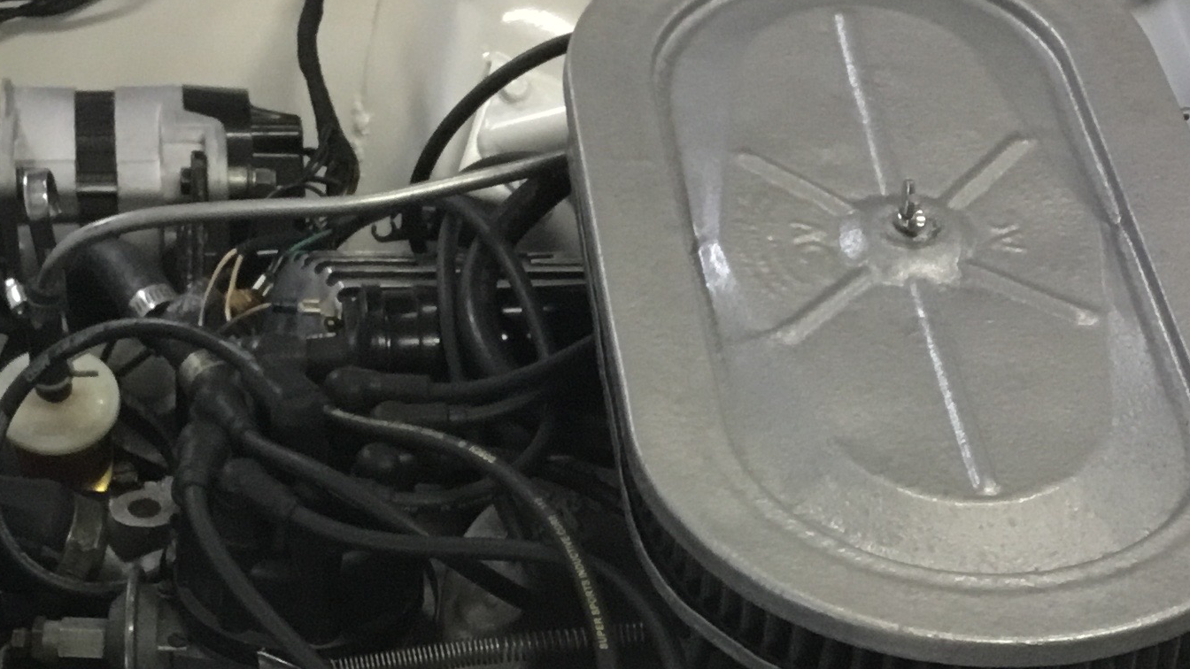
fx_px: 2587
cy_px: 704
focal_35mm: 82
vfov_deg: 14.5
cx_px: 399
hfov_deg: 25.8
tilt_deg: -46.3
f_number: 2.4
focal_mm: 3.3
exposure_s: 1/33
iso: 160
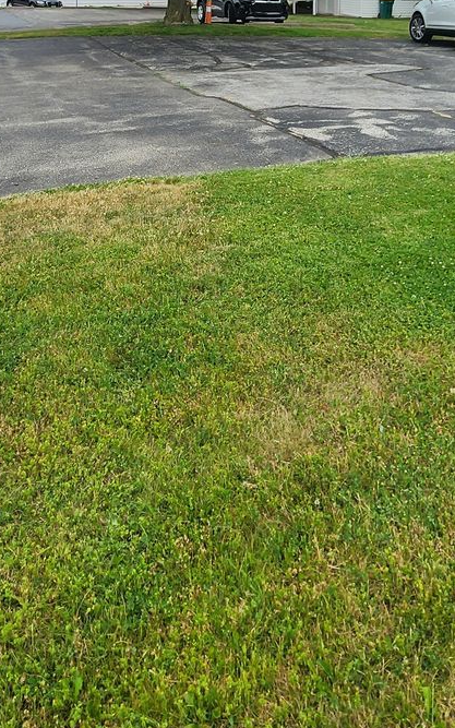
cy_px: 34
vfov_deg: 51.6
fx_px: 615
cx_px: 235
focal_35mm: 31
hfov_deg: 40.6
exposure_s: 1/1297
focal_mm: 2.2
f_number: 2.2
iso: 50
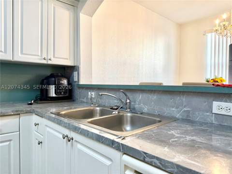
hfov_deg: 71.6
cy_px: 87
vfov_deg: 56.8
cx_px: 116
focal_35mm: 24
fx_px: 161
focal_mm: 6.76
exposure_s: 1/120
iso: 160
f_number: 1.78
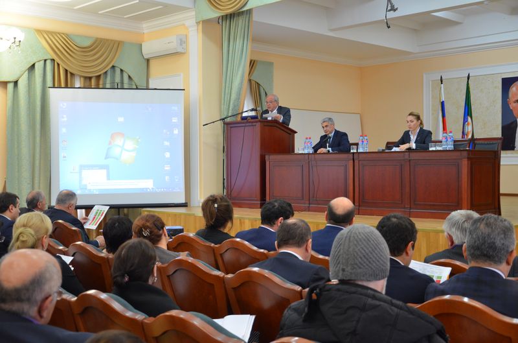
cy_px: 172
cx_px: 259
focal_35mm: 48
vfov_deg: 27.9
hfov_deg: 41.2
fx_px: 689
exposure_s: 1/30
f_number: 4.2
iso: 1000
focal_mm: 32
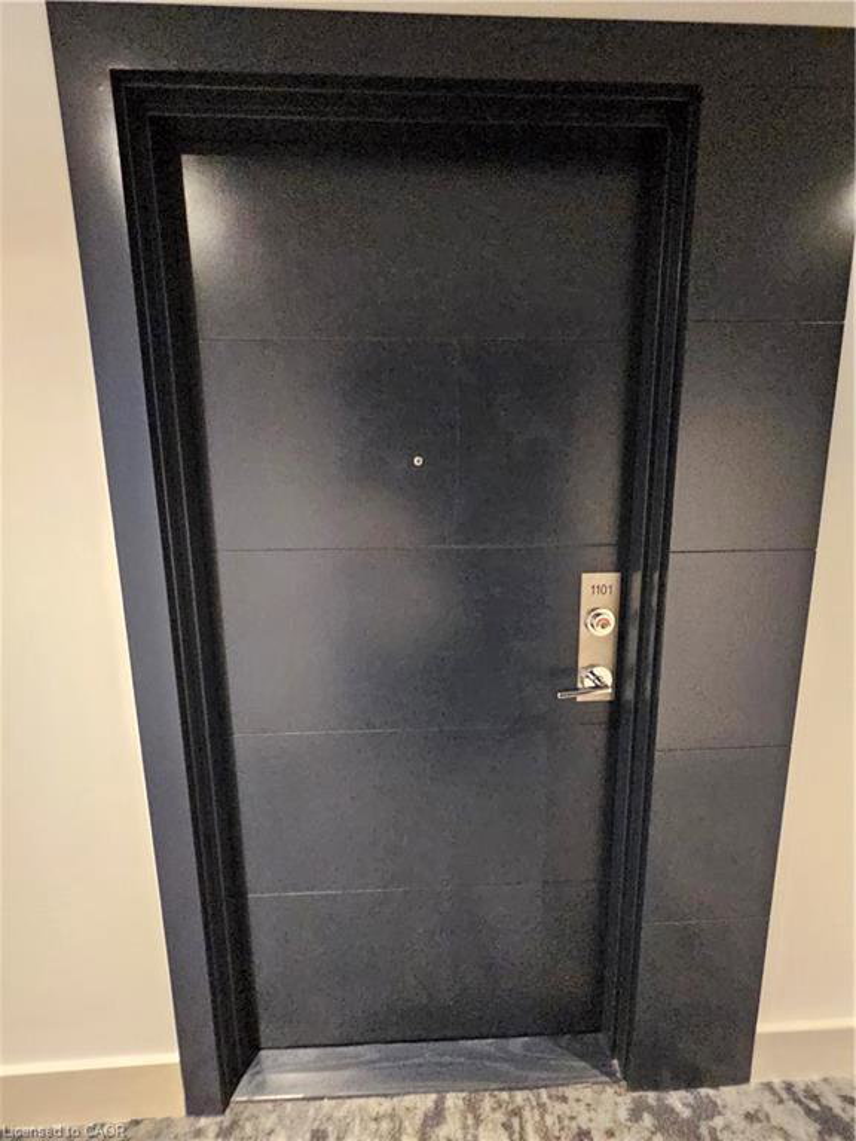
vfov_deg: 106.2
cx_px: 428
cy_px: 570
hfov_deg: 89.9
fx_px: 429
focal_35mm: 13
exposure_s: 1/24
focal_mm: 2.2
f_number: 2.2
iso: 1600
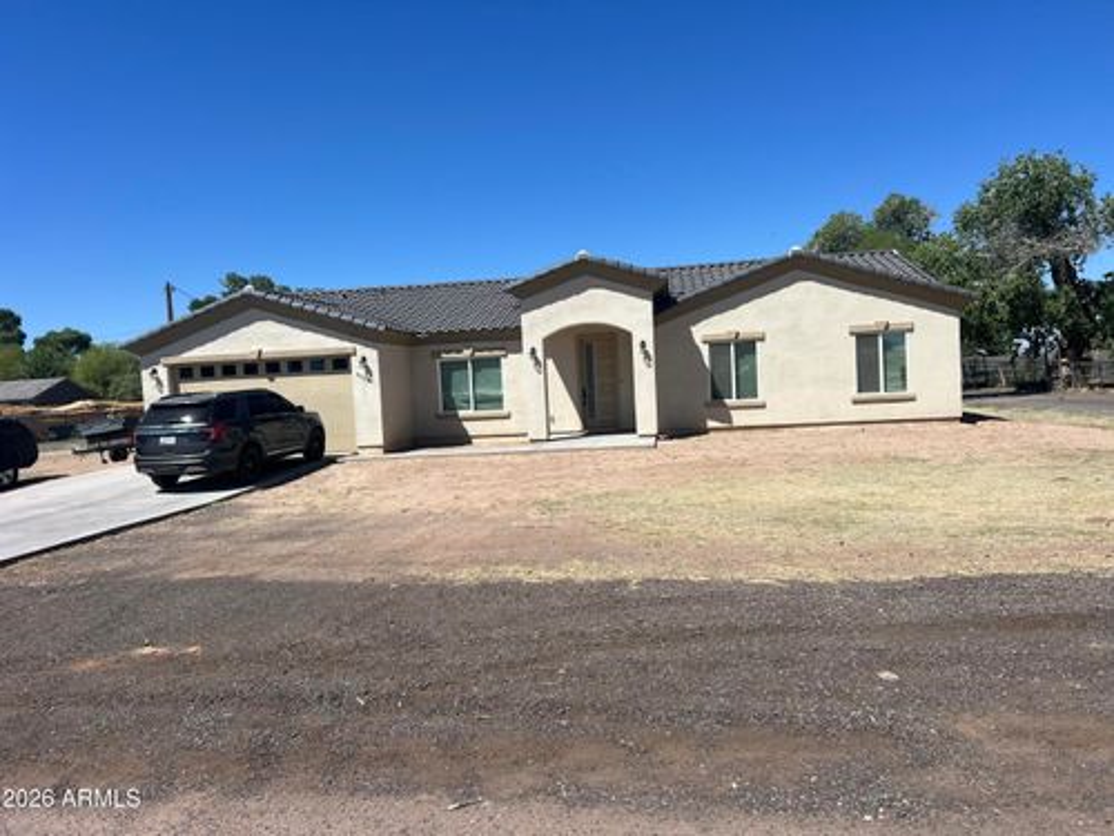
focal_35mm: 26
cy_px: 418
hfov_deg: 67.3
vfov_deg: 53.1
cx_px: 557
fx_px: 837
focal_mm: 5.7
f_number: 1.5
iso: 50
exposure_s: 1/6579
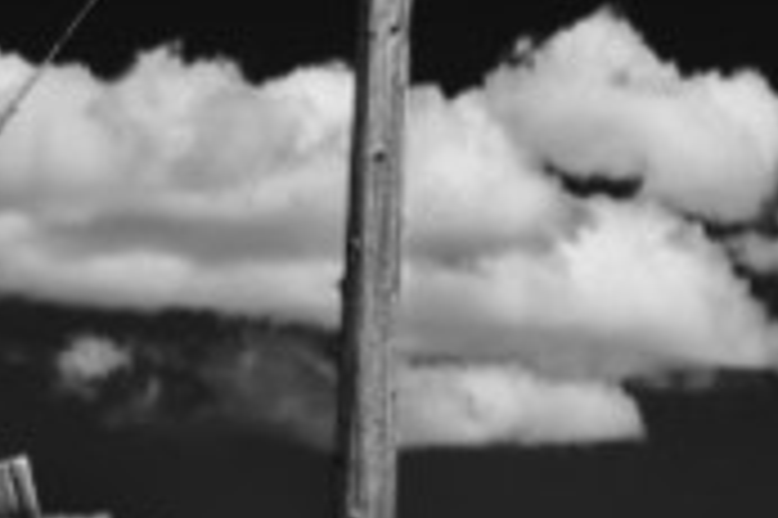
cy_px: 1342
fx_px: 10342
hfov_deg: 4.3
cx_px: -135
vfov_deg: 2.8
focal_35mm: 479
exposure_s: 1/80
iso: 100
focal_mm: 92
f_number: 11
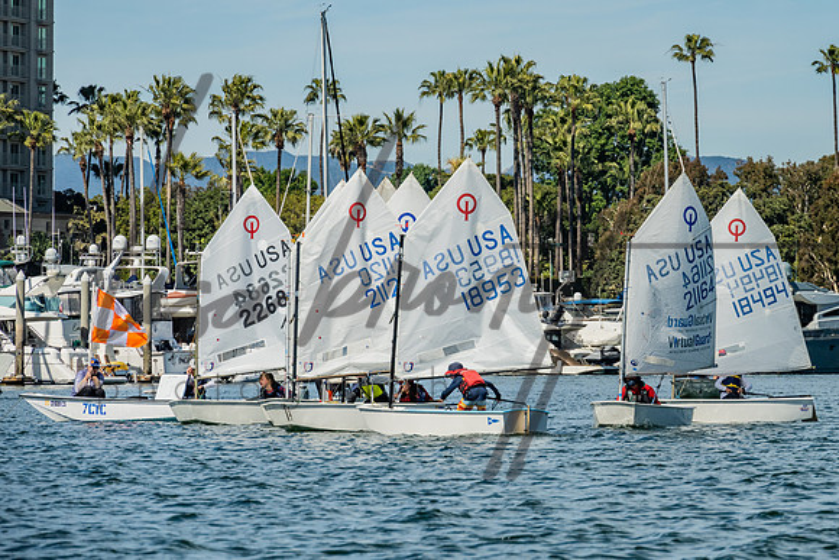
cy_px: 248
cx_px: 475
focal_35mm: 242
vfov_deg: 5.7
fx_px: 5642
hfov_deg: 8.5
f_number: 10
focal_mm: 200
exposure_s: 1/500
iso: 250
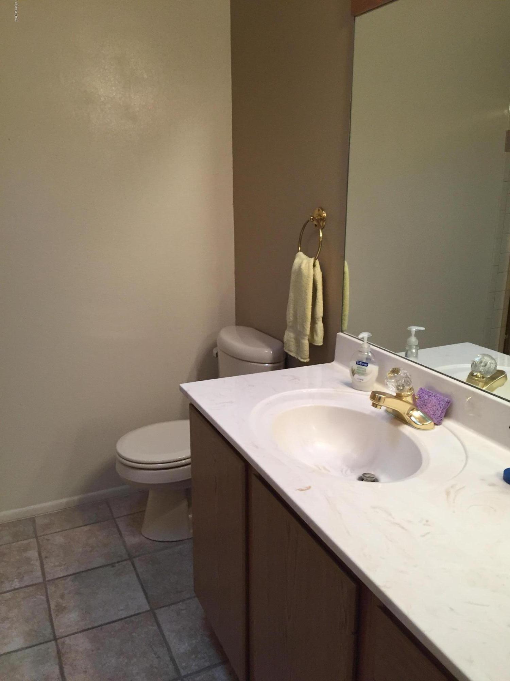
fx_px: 570
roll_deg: -1.9
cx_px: 255
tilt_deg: -17.7
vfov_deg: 61.7
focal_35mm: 29
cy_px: 340
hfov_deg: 48.2
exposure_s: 1/30
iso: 50
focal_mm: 4.15
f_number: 2.2
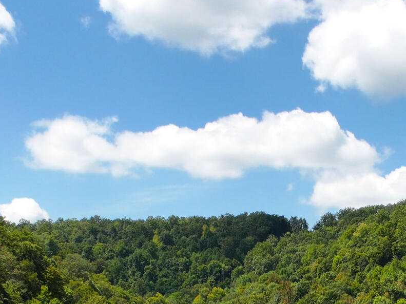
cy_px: 447
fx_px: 1067
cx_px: 298
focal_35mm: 91
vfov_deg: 15.1
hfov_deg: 21.4
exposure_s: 1/1600
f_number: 2.8
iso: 120
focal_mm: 12.29
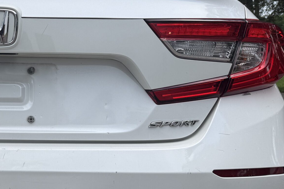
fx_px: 434
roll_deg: -0.5
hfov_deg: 33.1
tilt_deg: -6.5
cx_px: -2
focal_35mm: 55
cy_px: 103
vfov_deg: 24.6
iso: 80
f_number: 1.78
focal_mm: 6.76
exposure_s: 1/931
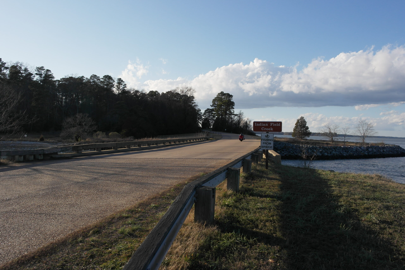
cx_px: 202
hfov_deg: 61.9
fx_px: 337
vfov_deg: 43.6
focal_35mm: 30
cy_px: 135
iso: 200
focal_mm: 20
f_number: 6.3
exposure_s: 1/640
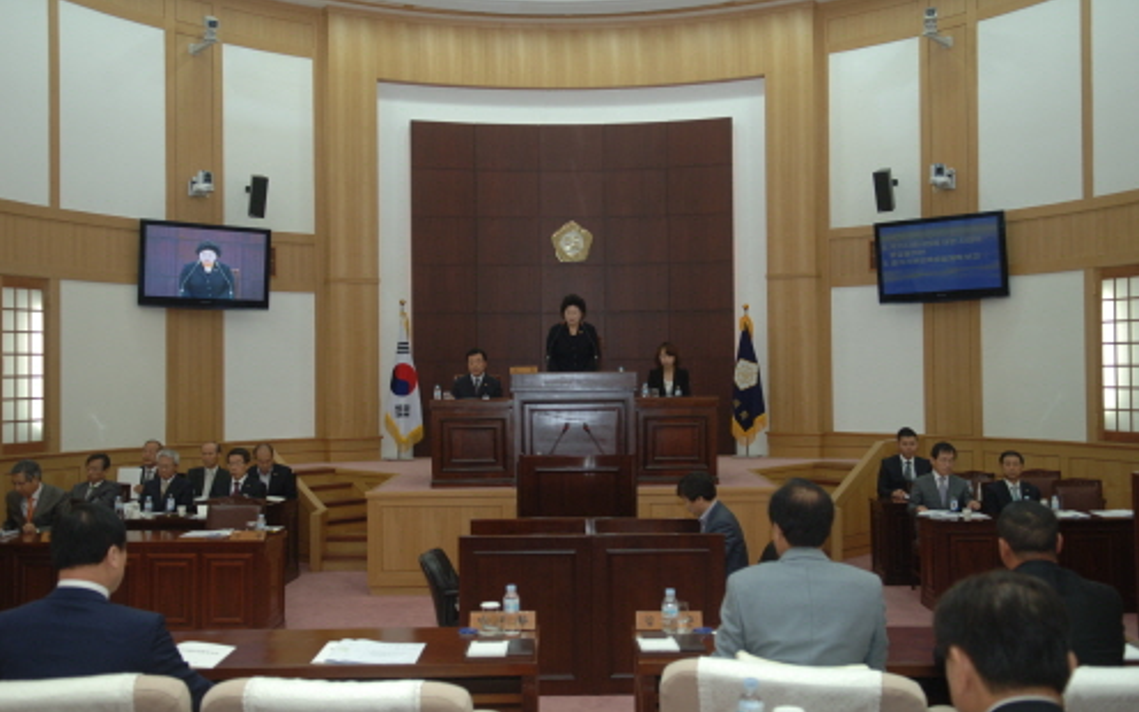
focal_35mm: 40
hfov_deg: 49.3
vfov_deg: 32.0
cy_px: 342
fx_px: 1242
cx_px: 570
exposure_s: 1/80
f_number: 3.2
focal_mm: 26
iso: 250
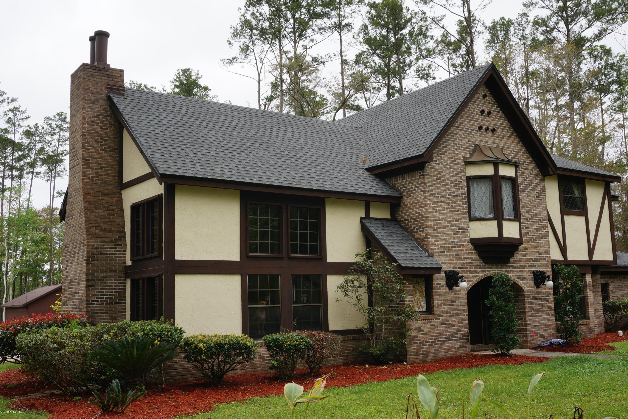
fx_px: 645
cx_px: 319
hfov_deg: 51.9
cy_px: 210
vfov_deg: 35.9
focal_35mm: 37
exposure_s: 1/80
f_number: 10
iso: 100
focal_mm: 24
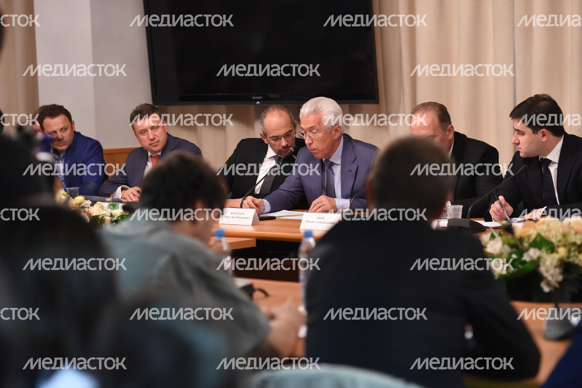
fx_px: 1777
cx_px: 291
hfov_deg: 18.6
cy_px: 194
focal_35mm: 110
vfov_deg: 12.4
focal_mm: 110
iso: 3200
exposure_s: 1/200
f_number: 3.2
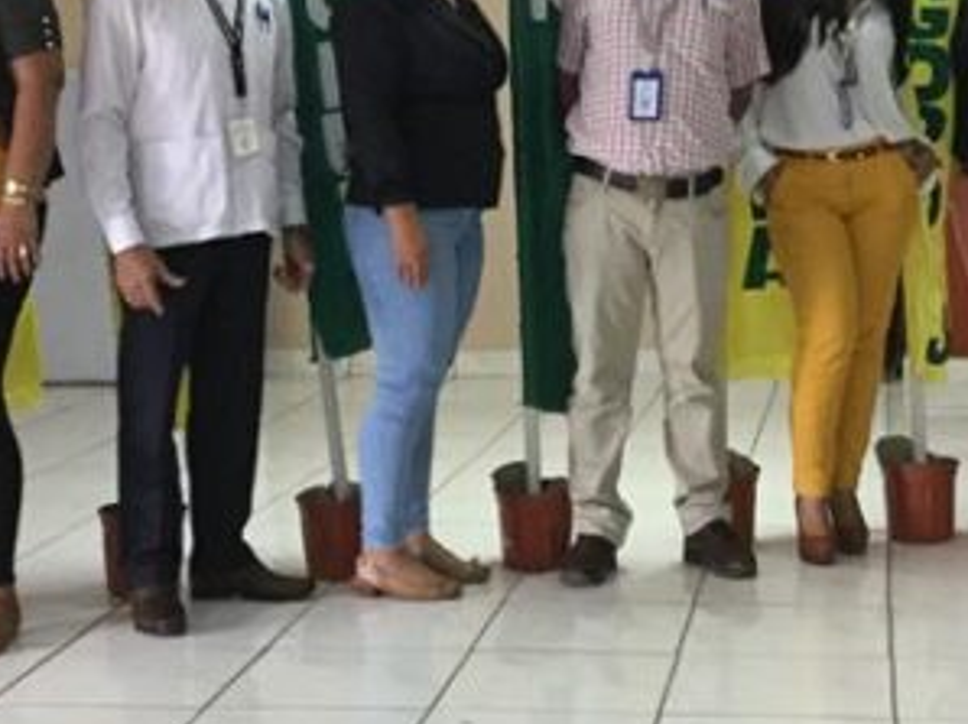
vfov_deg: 18.3
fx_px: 2235
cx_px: 585
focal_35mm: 80
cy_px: 224
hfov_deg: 24.4
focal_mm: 3.3
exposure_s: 1/17
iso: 200
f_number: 2.4
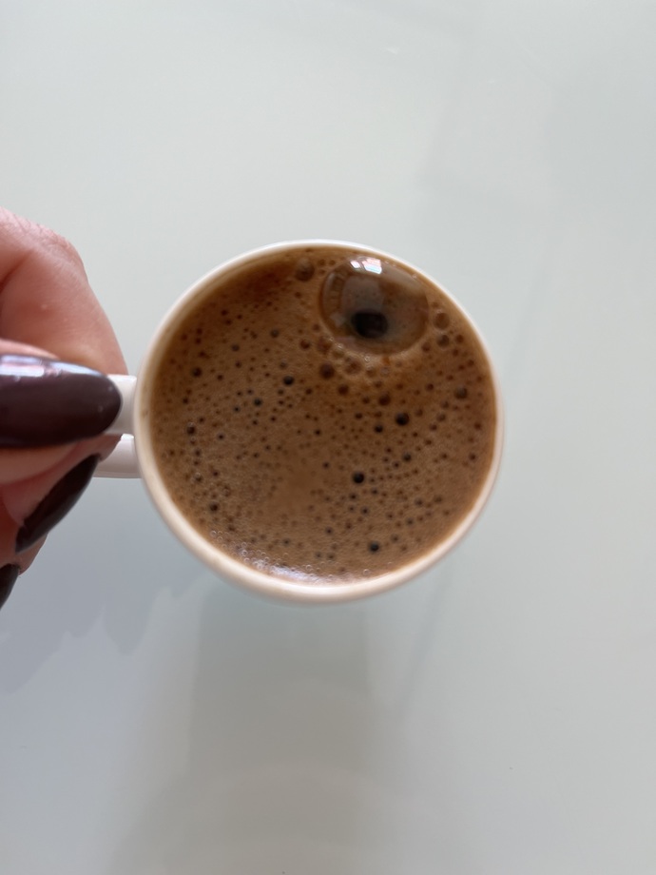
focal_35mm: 26
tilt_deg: -74.5
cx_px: 328
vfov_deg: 67.3
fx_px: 657
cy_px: 438
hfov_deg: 53.1
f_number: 1.6
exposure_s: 1/121
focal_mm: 5.1
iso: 100
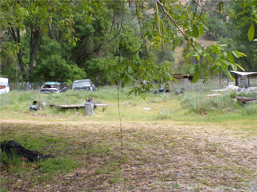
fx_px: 416
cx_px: 128
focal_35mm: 56
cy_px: 96
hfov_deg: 34.3
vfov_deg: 26.1
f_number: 3.7
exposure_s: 1/250
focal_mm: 10.1
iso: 100
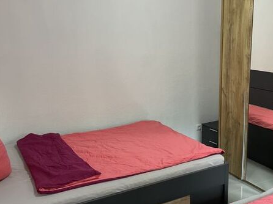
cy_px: 111
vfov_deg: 34.3
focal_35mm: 42
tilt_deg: -10.9
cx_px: 189
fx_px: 331
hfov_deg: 43.9
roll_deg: -0.5
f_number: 1.6
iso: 200
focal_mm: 4.2
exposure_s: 1/60
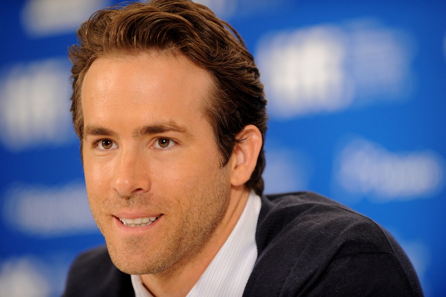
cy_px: 148
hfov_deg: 6.9
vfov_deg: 4.6
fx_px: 3715
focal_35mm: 300
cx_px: 223
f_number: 2.8
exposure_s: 1/320
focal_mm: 300
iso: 3200
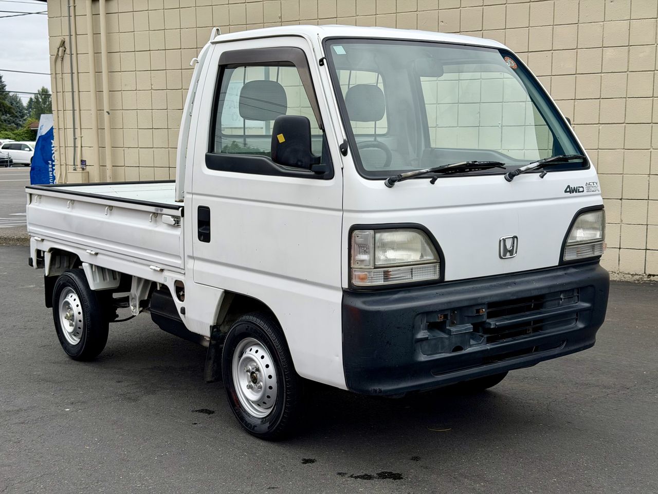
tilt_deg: -7.6
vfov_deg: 30.3
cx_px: 329
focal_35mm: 48
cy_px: 247
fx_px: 912
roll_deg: +0.8
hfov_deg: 39.7
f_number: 1.78
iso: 64
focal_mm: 6.76
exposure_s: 1/1000
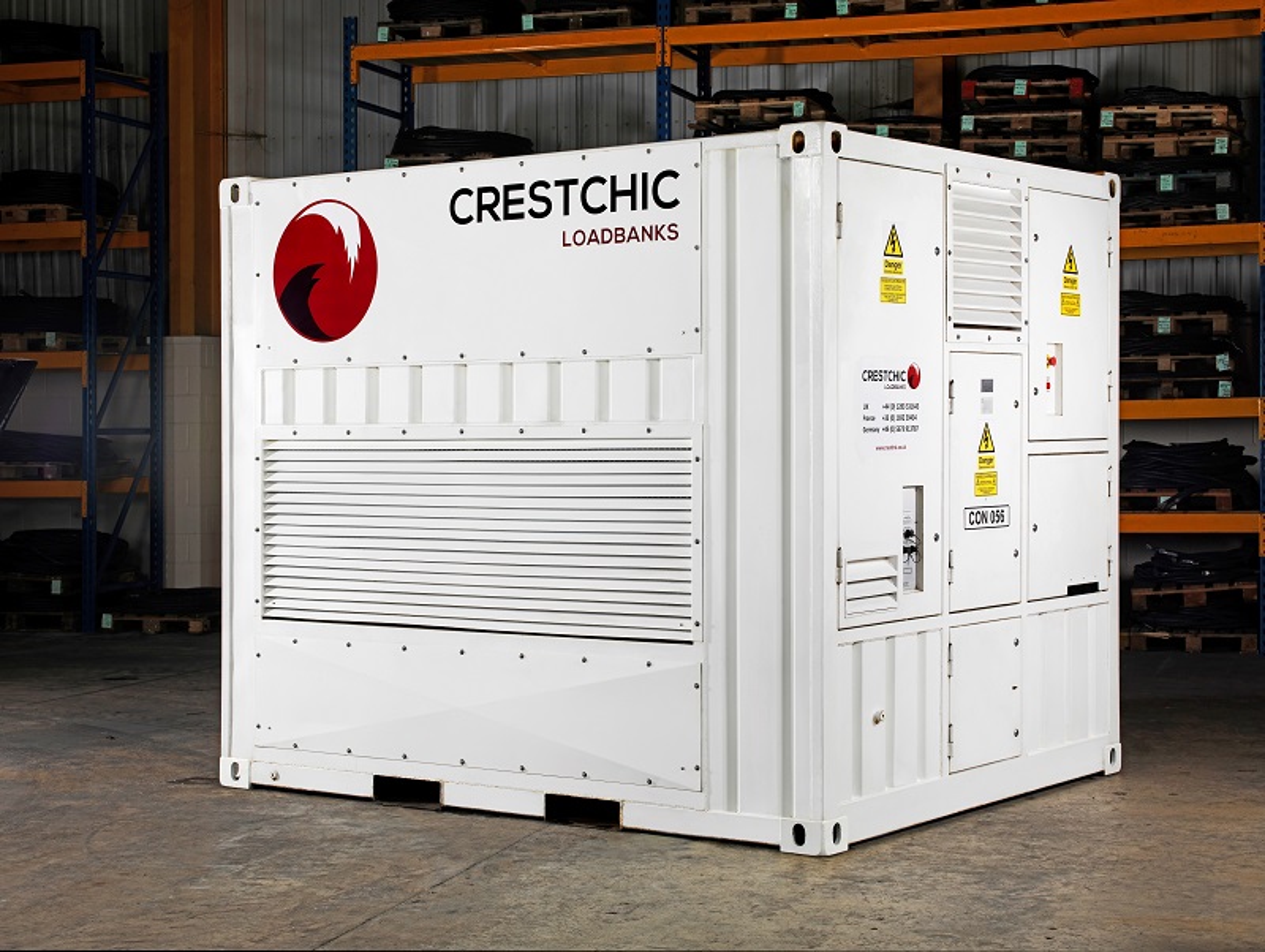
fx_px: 2305
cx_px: 632
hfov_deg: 30.7
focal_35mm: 63
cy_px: 476
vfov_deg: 23.3
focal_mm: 90
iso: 100
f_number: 16
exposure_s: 1/80
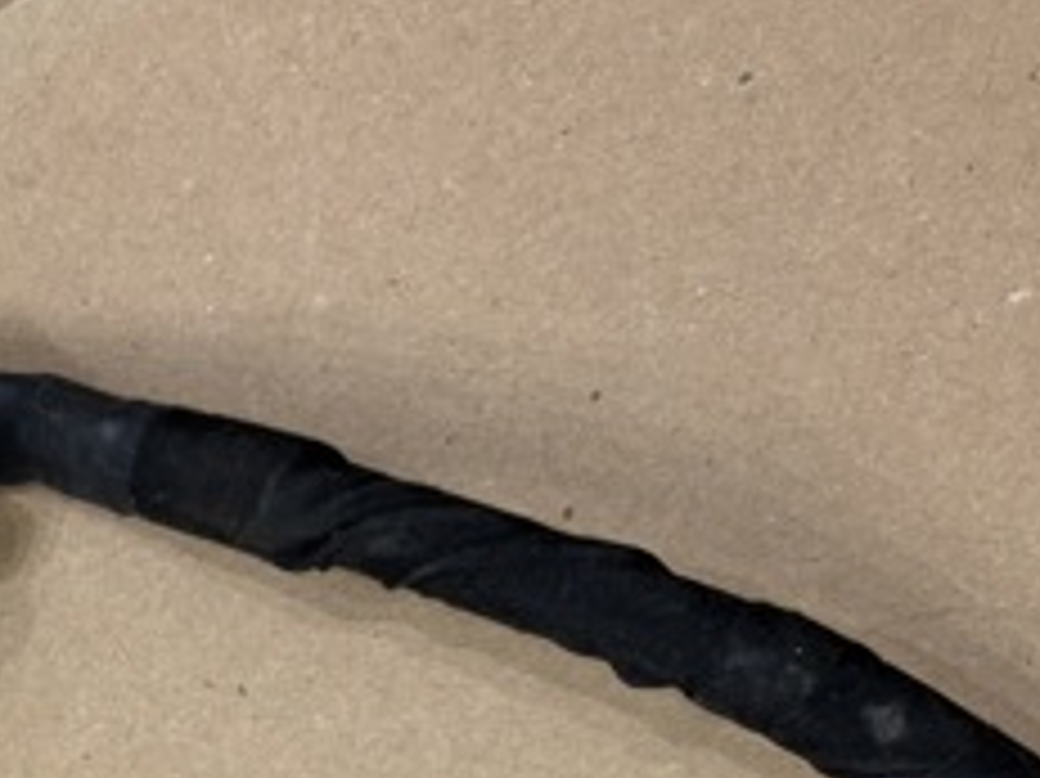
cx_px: 135
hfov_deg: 26.3
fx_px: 2162
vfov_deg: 19.0
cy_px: 989
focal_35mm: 72
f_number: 1.6
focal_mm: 5.96
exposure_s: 1/50
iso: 100
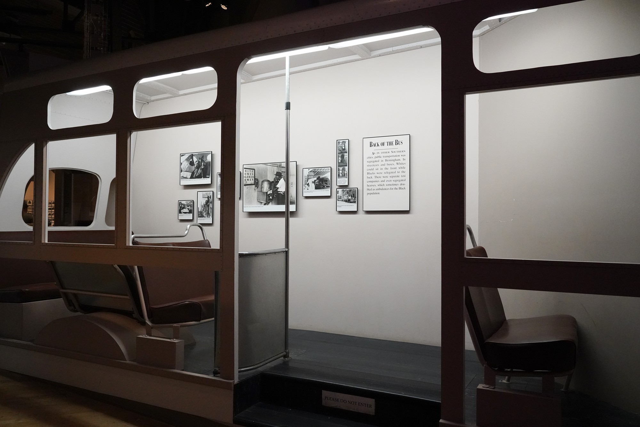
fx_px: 498
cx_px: 320
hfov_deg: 65.5
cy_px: 214
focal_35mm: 28
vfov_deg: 46.4
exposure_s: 1/100
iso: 8000
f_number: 8
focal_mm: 28
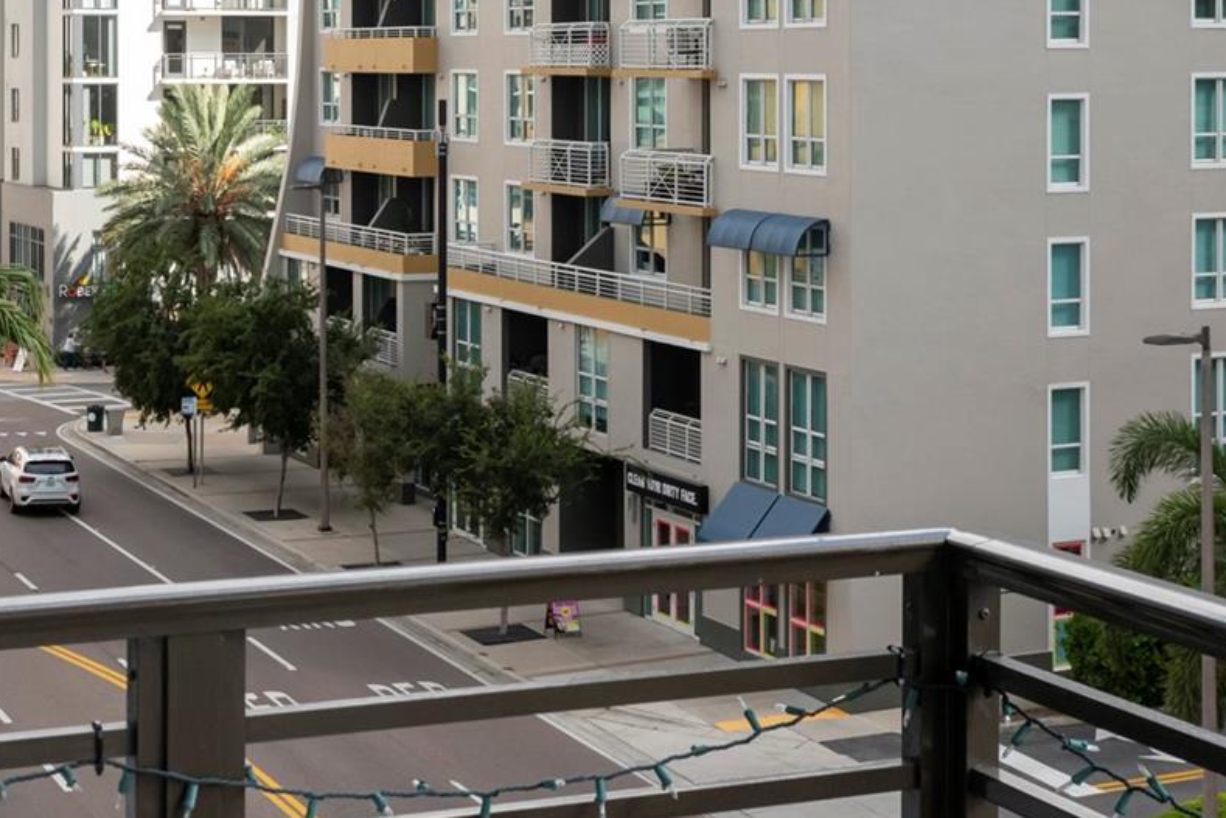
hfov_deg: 27.6
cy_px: -6
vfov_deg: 18.2
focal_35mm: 73
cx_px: 441
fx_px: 2486
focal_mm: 24
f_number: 8
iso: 800
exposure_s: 1/640
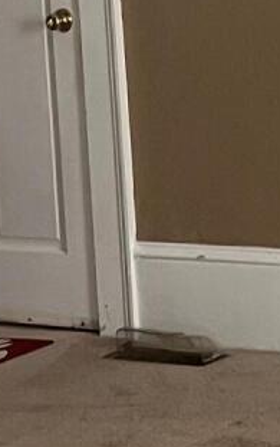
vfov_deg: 11.5
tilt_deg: +0.0
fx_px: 2156
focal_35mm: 177
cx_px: 205
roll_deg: +3.3
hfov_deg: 7.4
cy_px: -122
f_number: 1.5
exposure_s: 1/99
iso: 125
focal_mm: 5.7
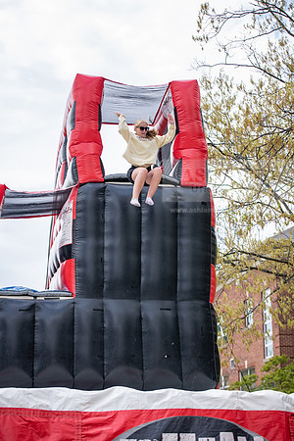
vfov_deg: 28.8
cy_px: 220
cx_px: 147
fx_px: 857
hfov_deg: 19.5
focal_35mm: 70
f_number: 3.5
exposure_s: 1/640
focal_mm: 70
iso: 100
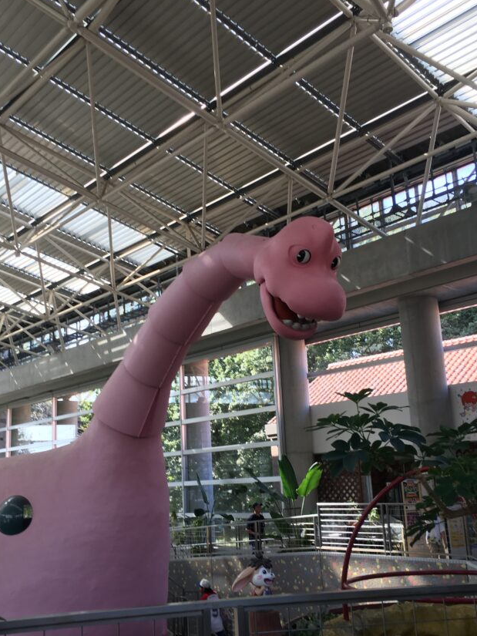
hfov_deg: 39.6
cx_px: 207
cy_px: 353
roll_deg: +1.9
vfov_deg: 51.2
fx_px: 661
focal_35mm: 36
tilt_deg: +15.6
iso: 25
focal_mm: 4.15
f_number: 2.2
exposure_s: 1/120
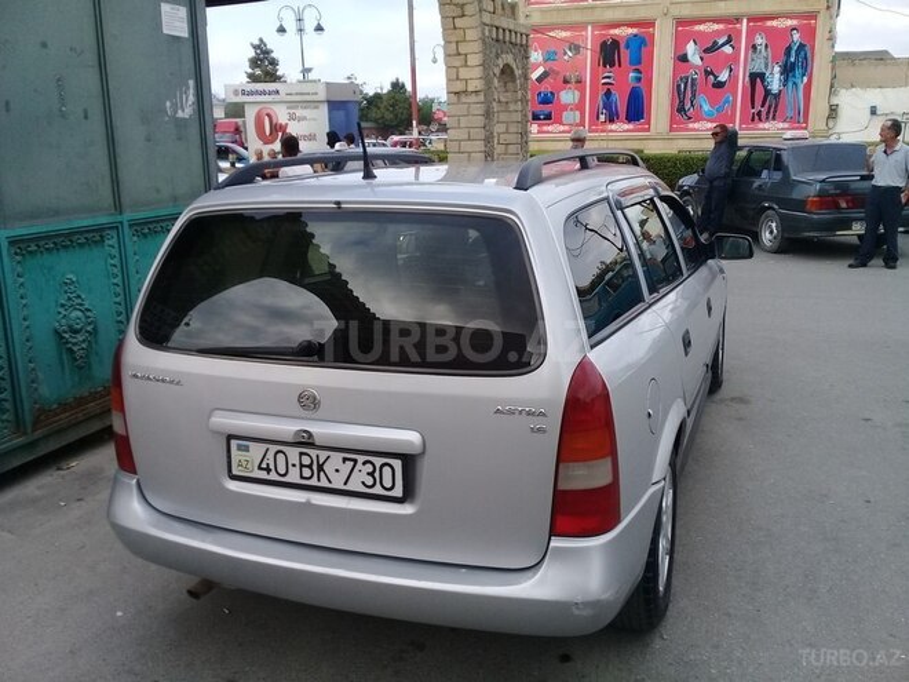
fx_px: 814
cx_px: 454
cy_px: 341
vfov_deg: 45.4
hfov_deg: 58.4
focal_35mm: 31
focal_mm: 3.3
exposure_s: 1/370
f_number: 2.2
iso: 50
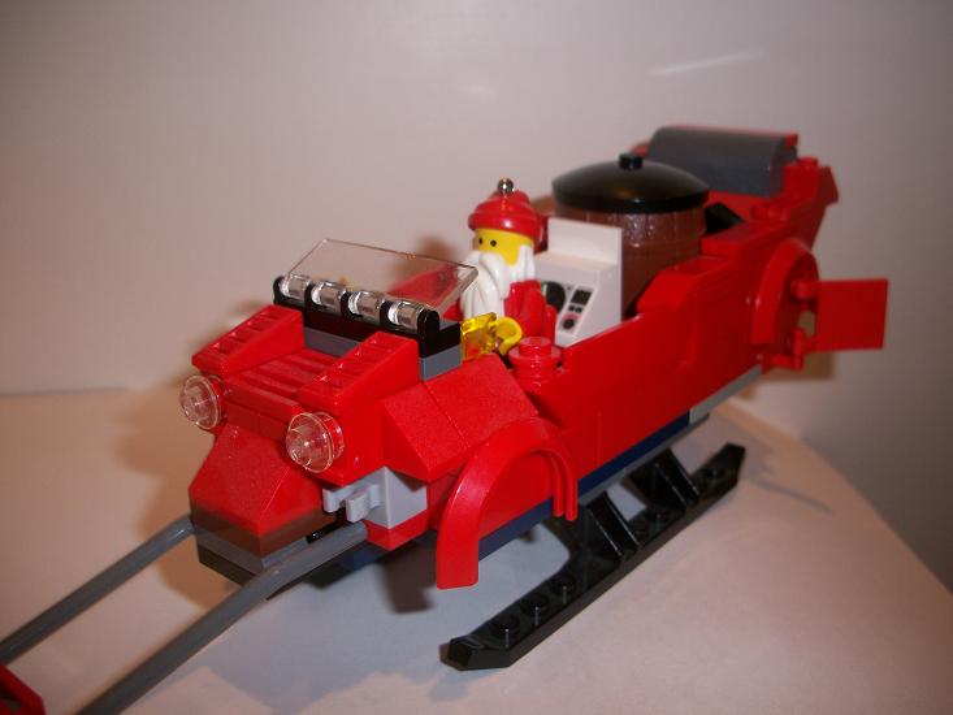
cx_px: 476
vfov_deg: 40.7
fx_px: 964
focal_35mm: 35
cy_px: 358
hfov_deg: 52.6
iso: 80
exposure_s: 1/30
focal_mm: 6.3
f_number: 3.1
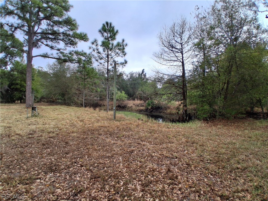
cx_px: 134
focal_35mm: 17
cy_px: 100
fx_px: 132
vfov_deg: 74.7
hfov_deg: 91.0
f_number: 2.2
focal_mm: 1.4
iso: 50
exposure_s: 1/518
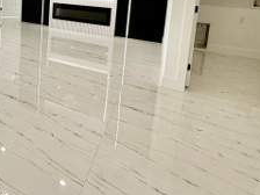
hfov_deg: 51.2
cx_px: 15
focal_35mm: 30
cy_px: 6
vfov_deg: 41.5
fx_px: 225
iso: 64
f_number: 2.2
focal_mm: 2.22
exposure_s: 1/151
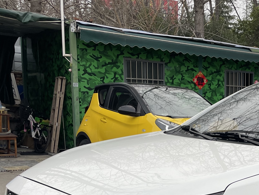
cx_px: 286
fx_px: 479
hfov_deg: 27.6
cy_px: 182
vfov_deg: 22.3
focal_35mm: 64
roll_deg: -2.4
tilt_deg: -10.4
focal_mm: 4.2
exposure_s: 1/169
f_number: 1.6
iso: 32
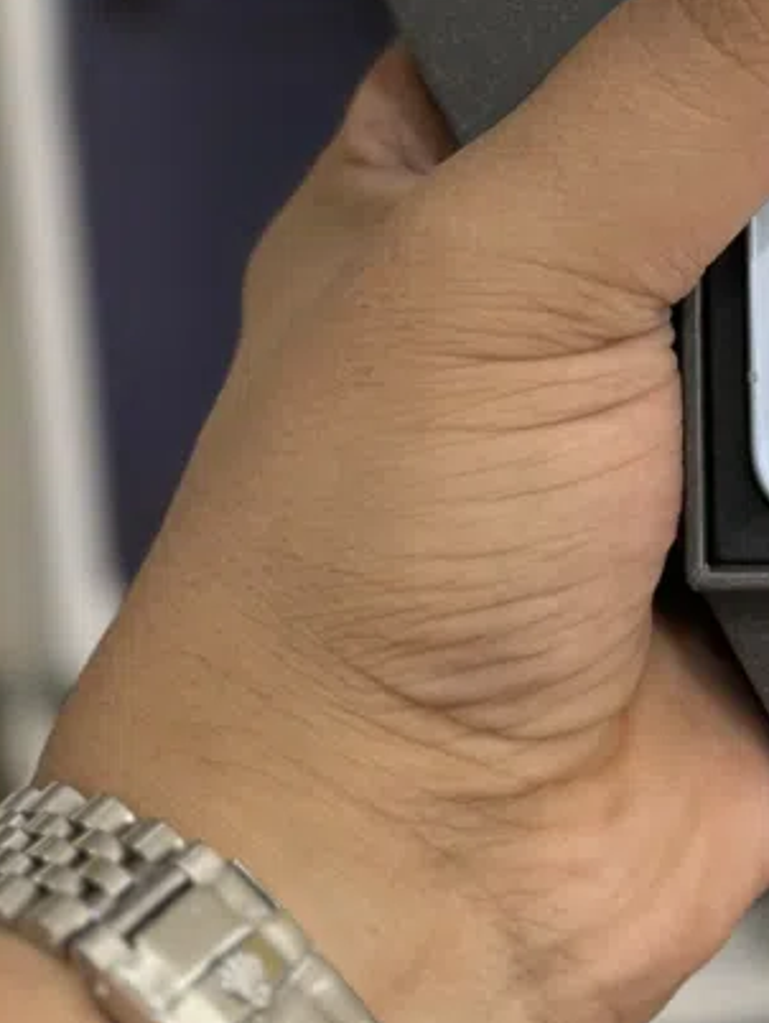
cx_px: 833
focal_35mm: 163
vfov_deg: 11.8
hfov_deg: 9.0
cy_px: -256
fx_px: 4823
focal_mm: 6.86
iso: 100
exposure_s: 1/100
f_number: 1.78
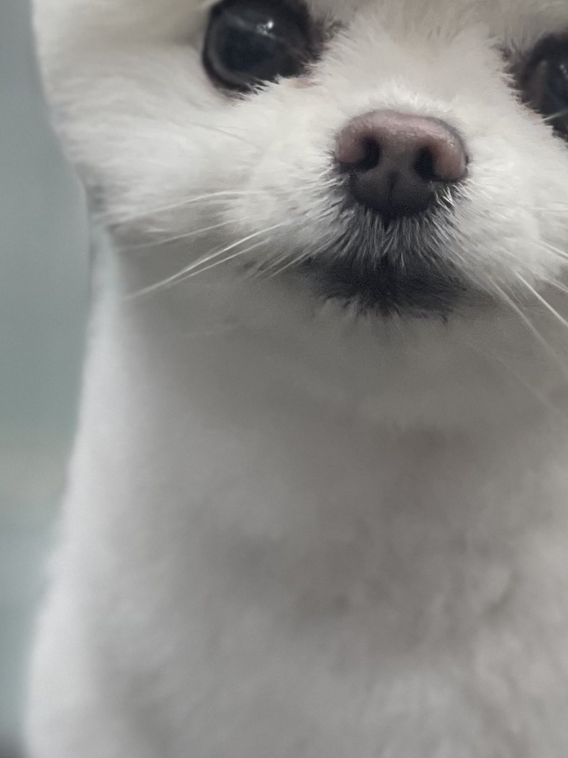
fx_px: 4637
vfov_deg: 9.3
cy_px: 436
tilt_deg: -11.4
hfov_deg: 7.0
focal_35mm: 212
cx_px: 431
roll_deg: -4.8
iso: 125
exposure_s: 1/120
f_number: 2.2
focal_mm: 7.5
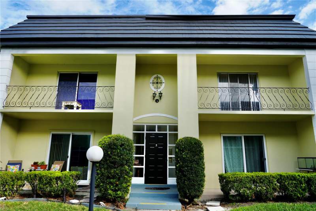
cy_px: 106
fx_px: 211
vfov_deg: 53.1
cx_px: 158
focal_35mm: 24
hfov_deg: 73.8
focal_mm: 24
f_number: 8
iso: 100
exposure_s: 1/125
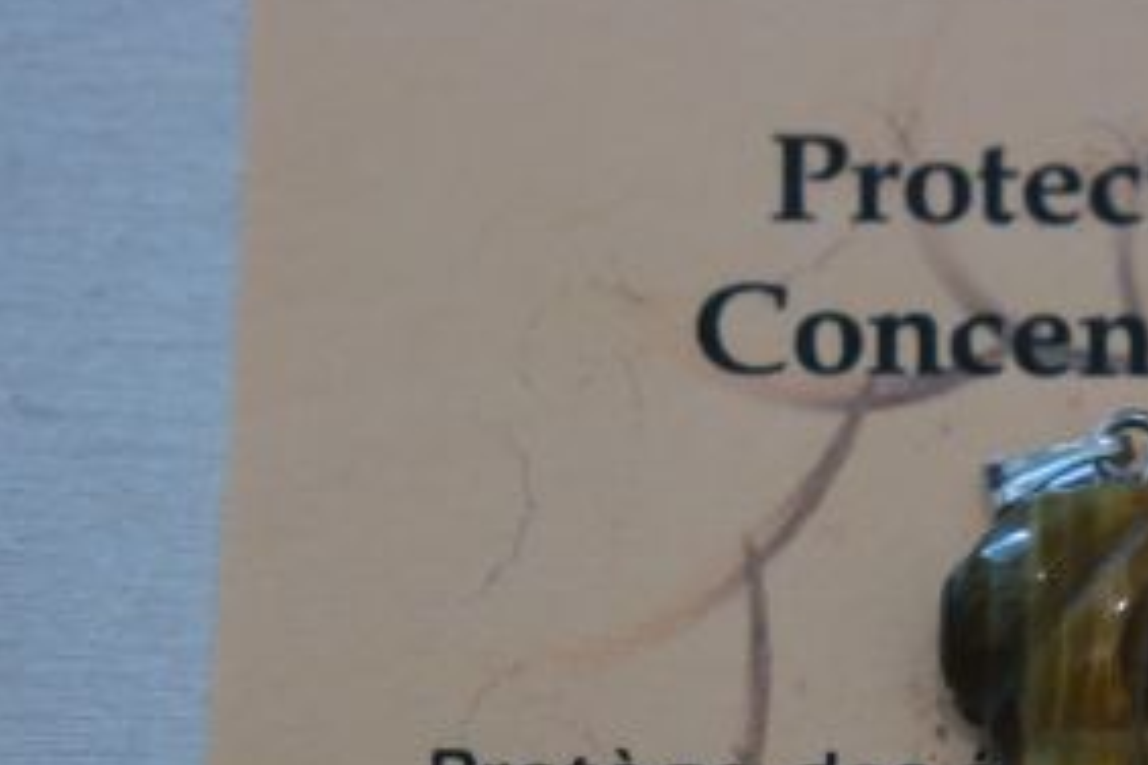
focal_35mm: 164
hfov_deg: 12.4
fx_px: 5229
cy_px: 590
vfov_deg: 8.4
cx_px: 1115
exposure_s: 1/60
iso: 3200
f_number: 5.6
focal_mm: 50
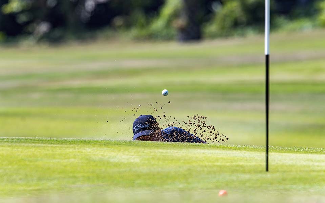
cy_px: 97
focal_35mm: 664
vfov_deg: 2.0
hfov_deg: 3.2
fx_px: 5882
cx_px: 162
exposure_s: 1/2500
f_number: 8
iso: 360
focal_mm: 650
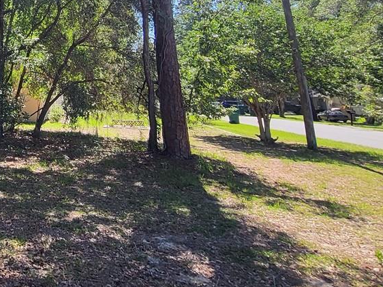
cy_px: 1
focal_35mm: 37
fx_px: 410
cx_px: -26
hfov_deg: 41.3
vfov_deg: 35.1
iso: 32
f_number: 2.2
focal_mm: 1.74
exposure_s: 1/432
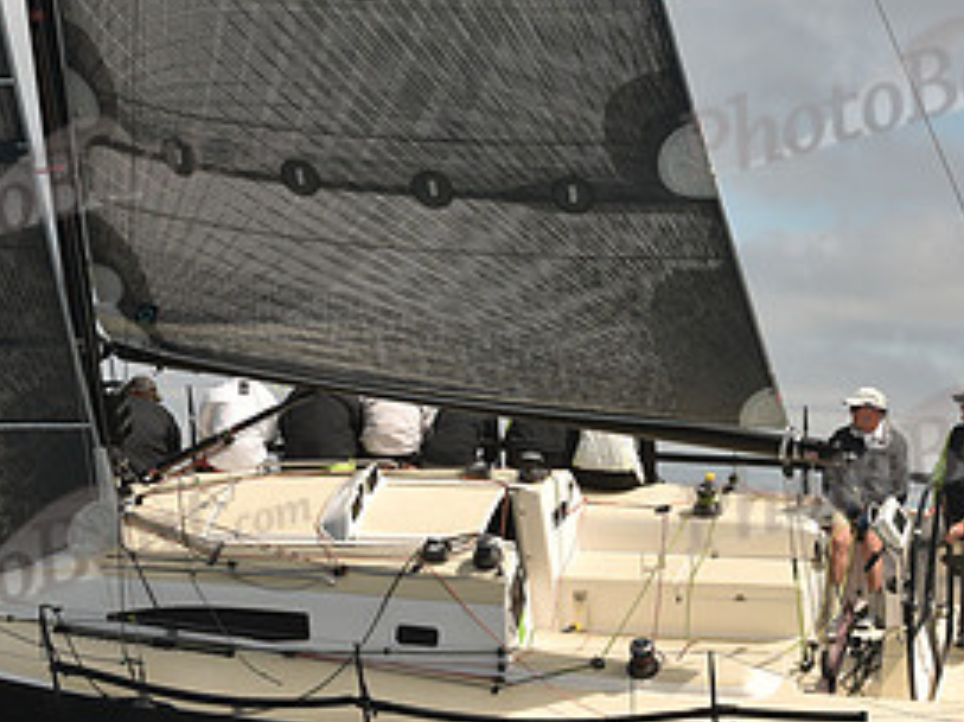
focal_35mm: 144
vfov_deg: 10.3
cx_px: 498
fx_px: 4008
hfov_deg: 13.7
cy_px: 325
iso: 320
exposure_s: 1/1250
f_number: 5.6
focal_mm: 70
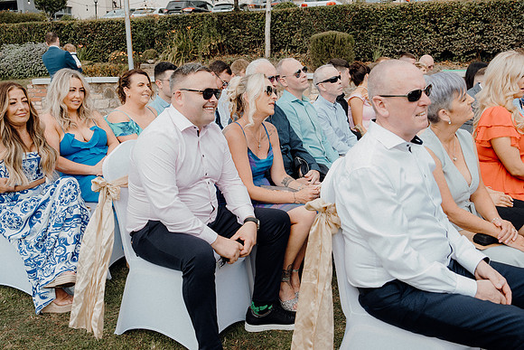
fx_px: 524
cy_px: 175
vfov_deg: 36.9
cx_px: 262
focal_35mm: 36
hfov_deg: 53.1
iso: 125
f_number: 3.5
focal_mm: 24
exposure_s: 1/400
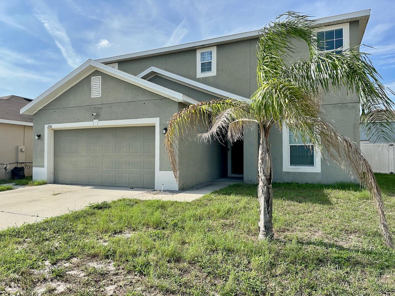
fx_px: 274
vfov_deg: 56.8
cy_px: 148
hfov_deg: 71.6
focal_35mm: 24
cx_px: 198
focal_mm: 6.86
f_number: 1.78
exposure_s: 1/3247
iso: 80
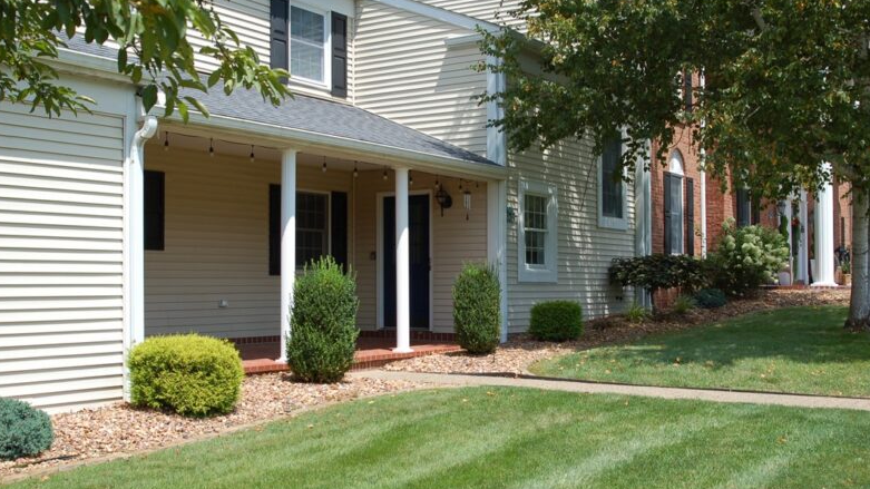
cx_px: 433
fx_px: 1038
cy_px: 263
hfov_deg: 45.5
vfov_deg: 26.5
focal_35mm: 45
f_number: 8
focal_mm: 28
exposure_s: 1/250
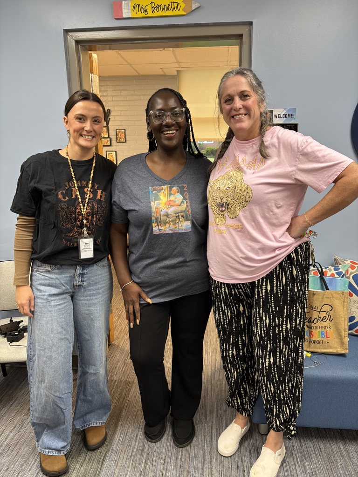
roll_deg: -0.3
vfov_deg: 67.3
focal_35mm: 26
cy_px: 238
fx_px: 359
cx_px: 179
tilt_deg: -15.2
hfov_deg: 53.1
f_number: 1.6
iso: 125
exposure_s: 1/60
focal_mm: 5.96
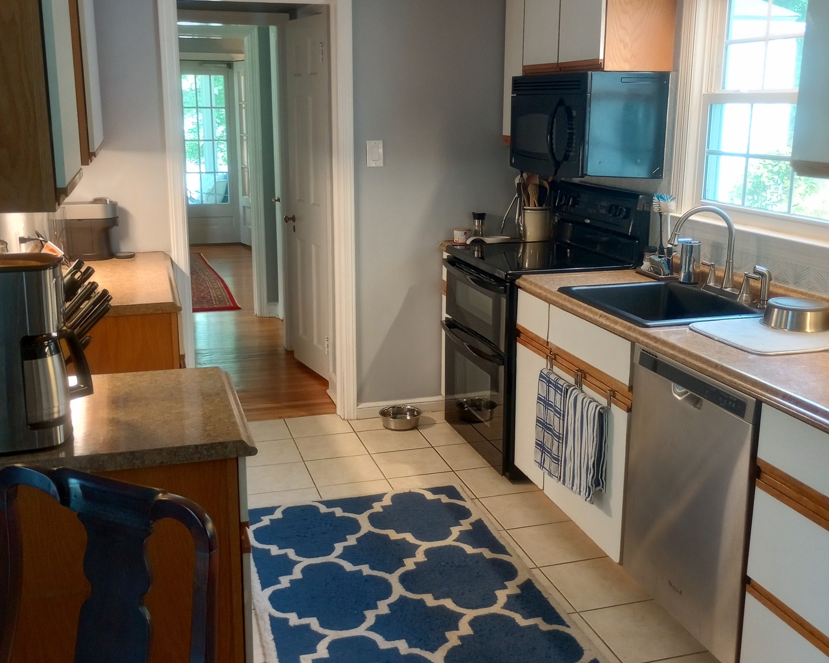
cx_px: 421
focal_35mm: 37
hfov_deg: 49.1
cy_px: 332
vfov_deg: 40.1
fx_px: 908
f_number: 1.8
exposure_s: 1/24
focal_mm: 4.27
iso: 1066
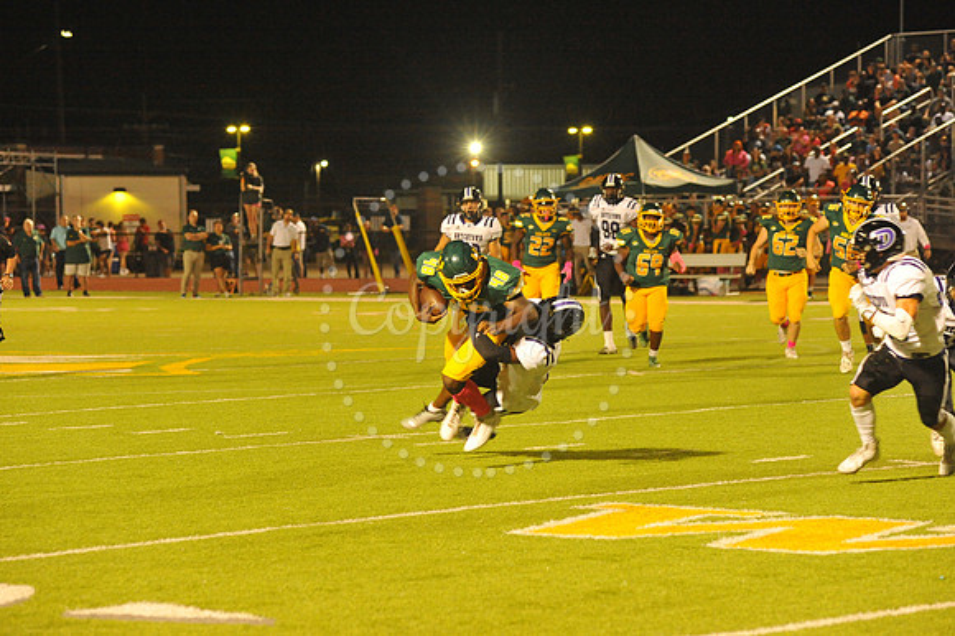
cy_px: 318
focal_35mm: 135
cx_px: 478
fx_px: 3579
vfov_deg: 10.1
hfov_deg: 15.2
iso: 6400
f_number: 5
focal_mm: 135
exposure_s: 1/200
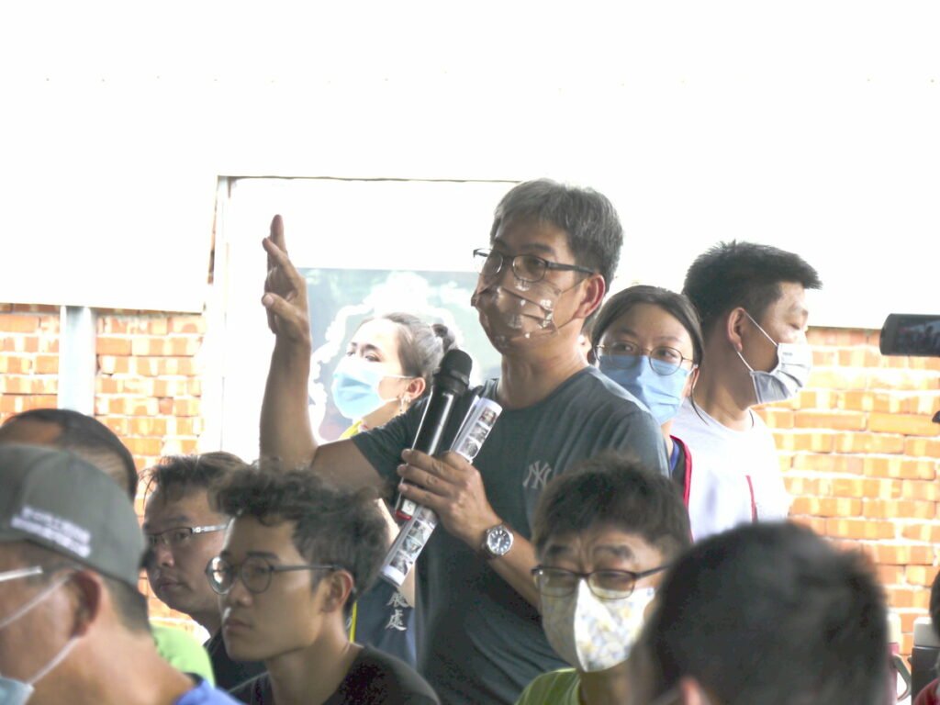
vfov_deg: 8.1
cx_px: 470
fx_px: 4997
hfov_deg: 10.7
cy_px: 352
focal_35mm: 184
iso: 160
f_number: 5.4
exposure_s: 1/200
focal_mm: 92
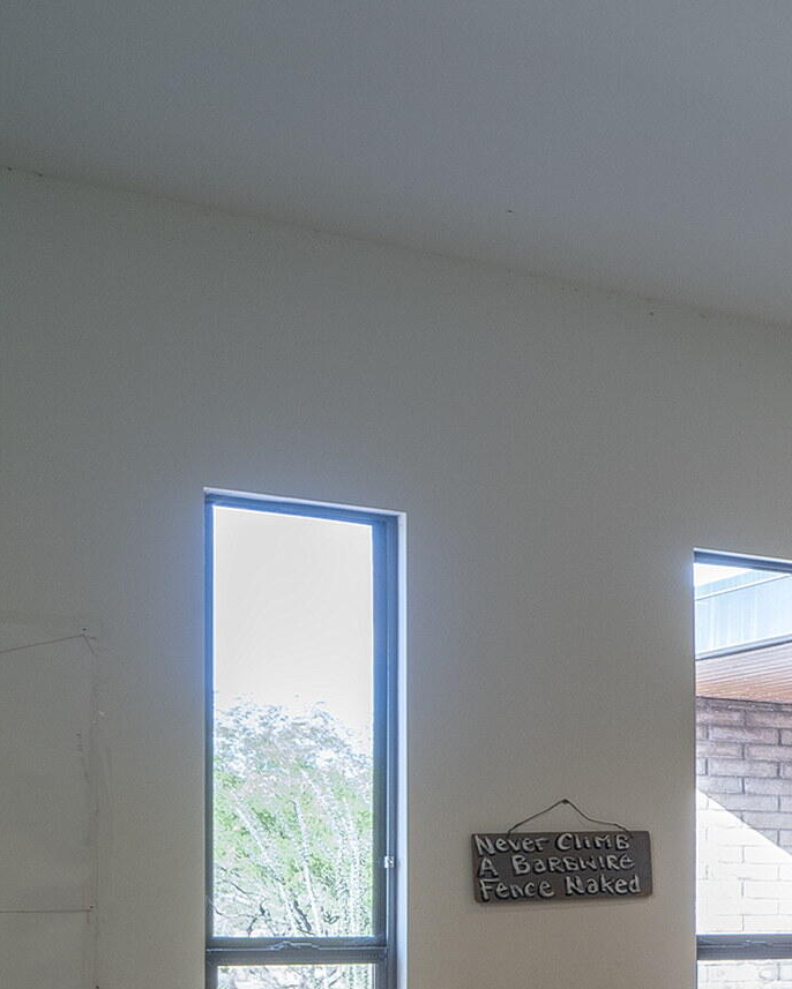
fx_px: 1875
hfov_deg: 17.3
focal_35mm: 64
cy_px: 931
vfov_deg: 28.2
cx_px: 1586
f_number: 7.1
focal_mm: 21
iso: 200
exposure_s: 1/15
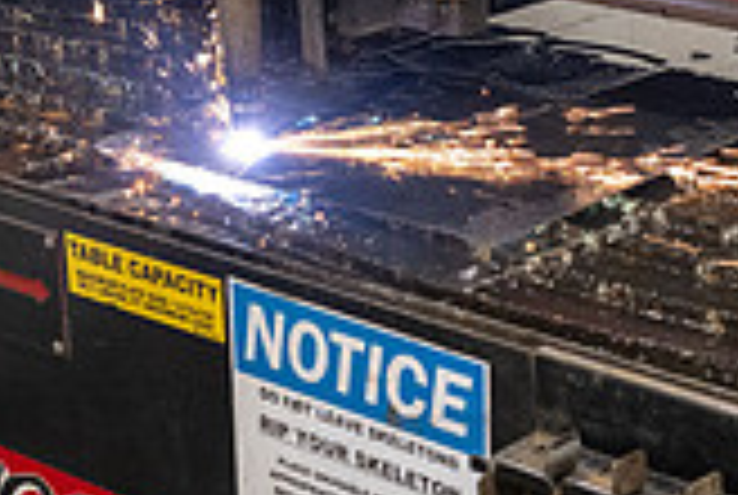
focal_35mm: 106
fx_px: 2177
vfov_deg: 12.9
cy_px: 124
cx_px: 752
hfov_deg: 18.7
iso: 4000
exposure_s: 1/250
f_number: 4
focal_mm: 30
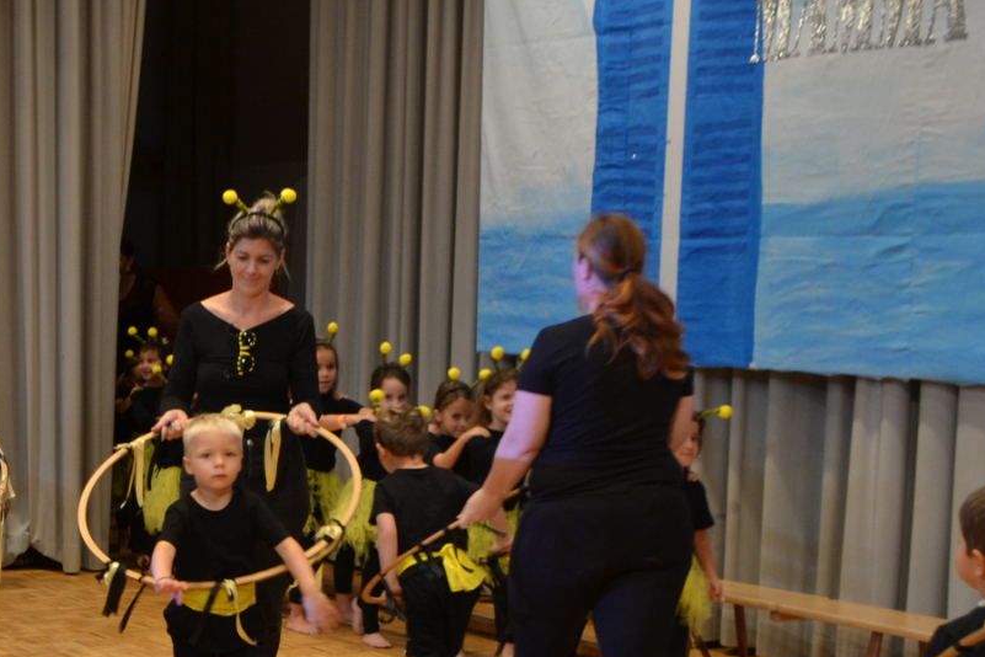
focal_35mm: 69
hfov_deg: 27.4
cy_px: 562
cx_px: -26
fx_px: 1888
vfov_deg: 19.5
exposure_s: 1/60
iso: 400
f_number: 4
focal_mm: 18
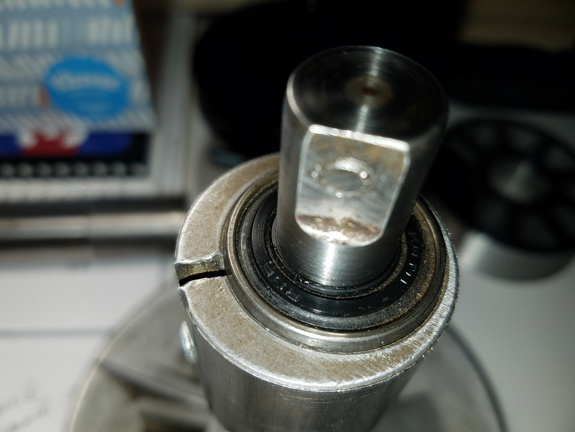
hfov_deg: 67.3
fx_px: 432
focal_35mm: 26
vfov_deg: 53.1
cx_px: 288
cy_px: 216
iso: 50
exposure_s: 1/706
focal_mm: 4.2
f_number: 1.7
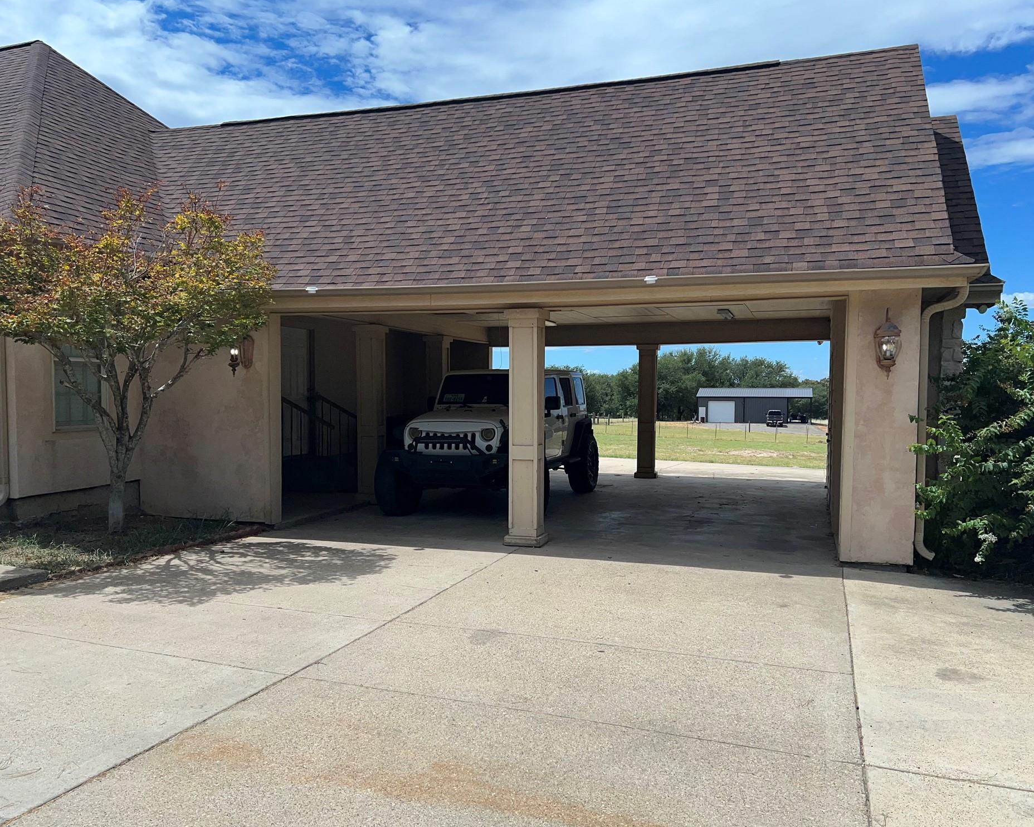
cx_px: 508
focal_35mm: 28
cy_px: 418
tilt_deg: -2.4
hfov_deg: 62.2
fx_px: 857
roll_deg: -0.5
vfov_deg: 51.5
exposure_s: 1/10309
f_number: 1.5
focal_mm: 5.7
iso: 32
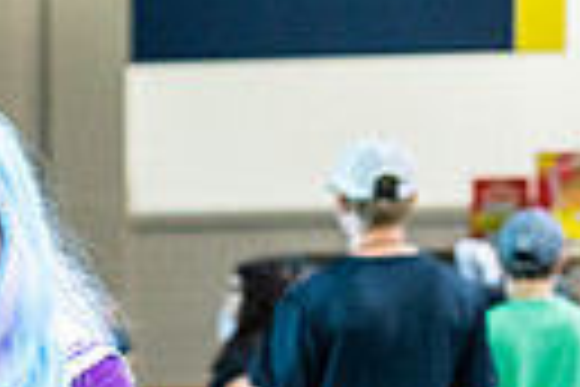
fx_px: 3609
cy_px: 749
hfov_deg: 8.8
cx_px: -472
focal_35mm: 224
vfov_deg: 6.0
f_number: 2.5
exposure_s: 1/320
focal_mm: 50
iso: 2000
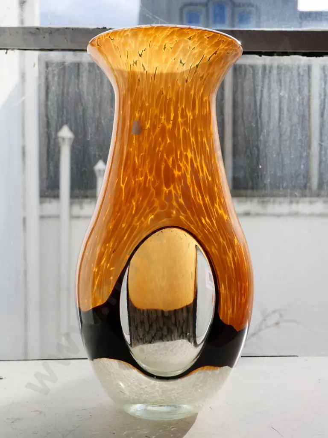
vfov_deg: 42.9
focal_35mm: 44
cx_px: 164
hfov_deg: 32.9
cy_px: 219
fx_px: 556
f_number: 5.6
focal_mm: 22
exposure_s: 1/500
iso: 200
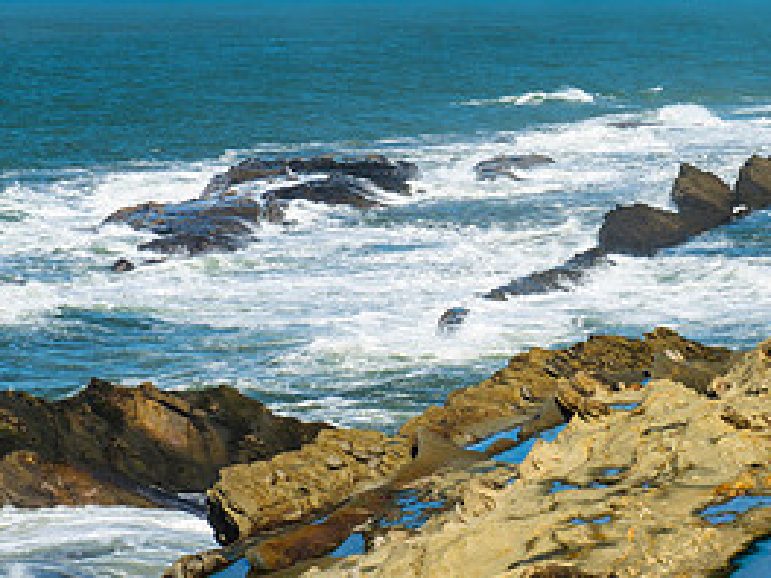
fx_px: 3296
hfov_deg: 13.3
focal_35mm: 148
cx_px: 619
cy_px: 299
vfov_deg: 10.0
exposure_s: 1/25
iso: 64
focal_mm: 70
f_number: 16
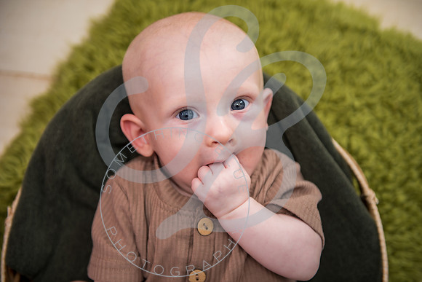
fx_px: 680
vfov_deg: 23.4
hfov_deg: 34.5
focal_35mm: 58
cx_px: 211
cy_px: 141
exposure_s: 1/125
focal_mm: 58
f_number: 2.8
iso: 100
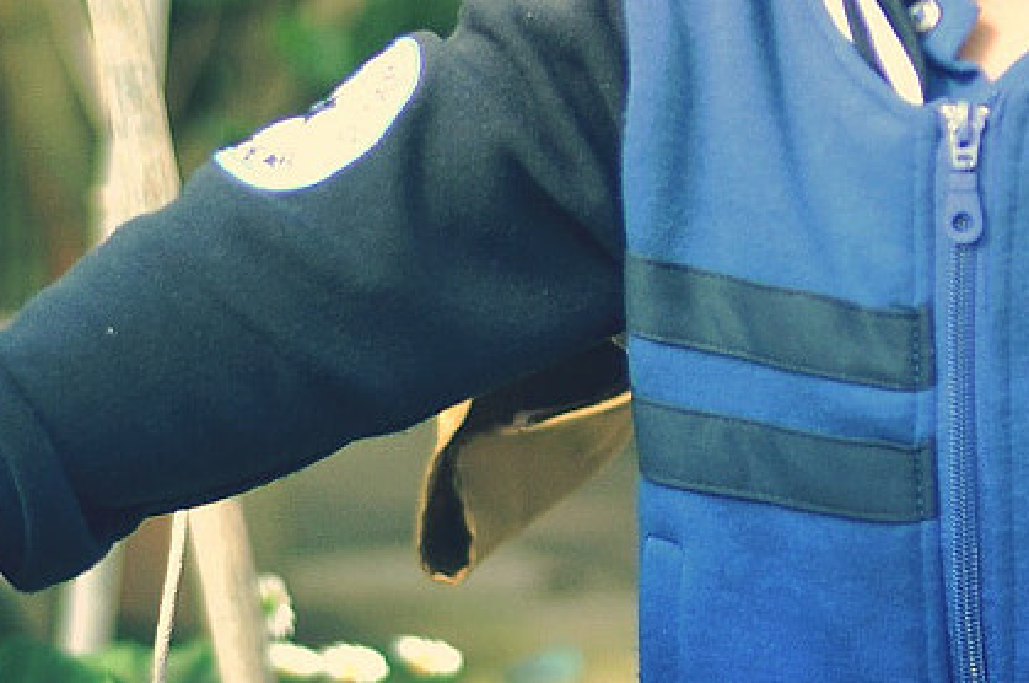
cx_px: 808
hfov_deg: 11.9
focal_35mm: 172
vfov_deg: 7.9
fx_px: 4909
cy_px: 66
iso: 200
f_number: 1.4
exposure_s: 1/1250
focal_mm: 30
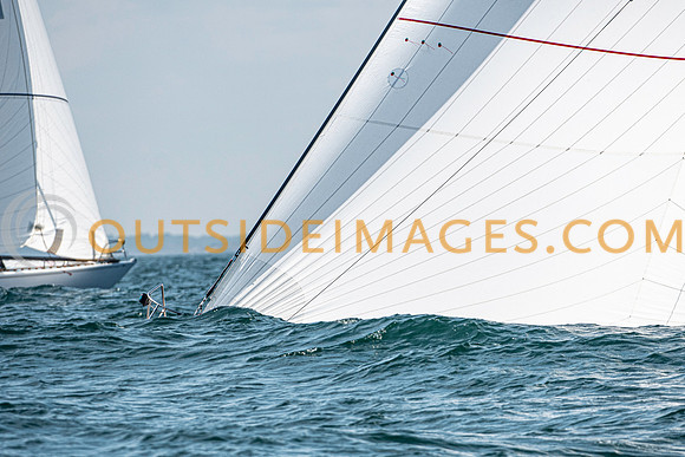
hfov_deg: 4.4
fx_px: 8850
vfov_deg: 3.0
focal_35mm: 465
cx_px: 342
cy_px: 228
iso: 400
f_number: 5.6
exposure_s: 1/3200
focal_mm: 310
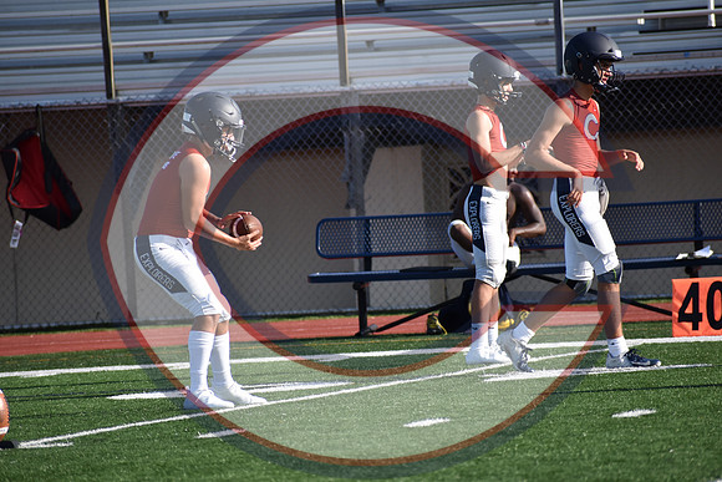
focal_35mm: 450
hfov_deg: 4.6
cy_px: 241
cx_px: 361
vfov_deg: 3.1
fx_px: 9027
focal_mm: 300
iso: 400
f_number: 6.3
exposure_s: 1/1000
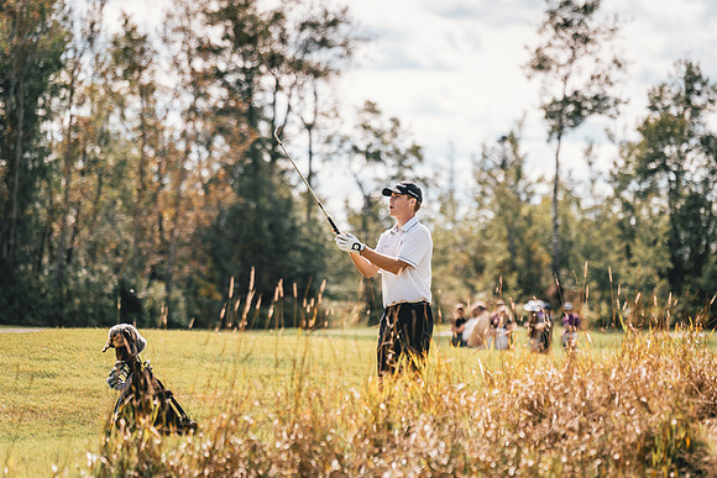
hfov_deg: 10.0
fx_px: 4081
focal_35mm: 205
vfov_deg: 6.7
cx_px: 392
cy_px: 251
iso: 100
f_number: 2.8
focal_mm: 150
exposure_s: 1/1600
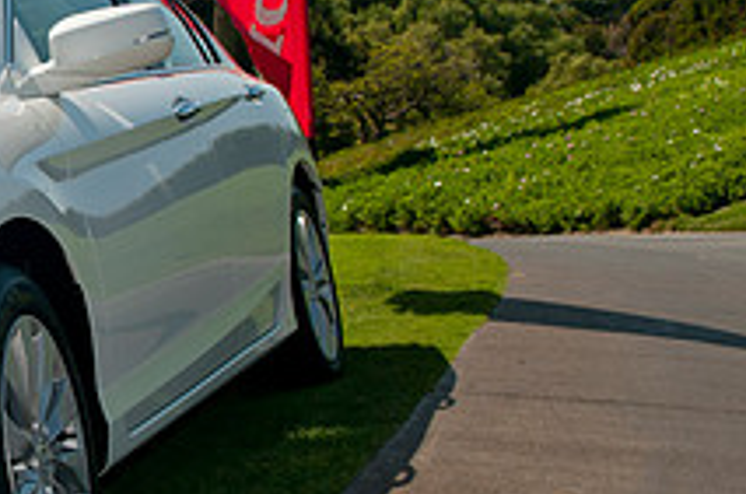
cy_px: 198
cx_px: -252
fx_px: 1861
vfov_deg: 15.1
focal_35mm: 90
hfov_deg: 20.5
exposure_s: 1/250
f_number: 8
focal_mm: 22
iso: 200
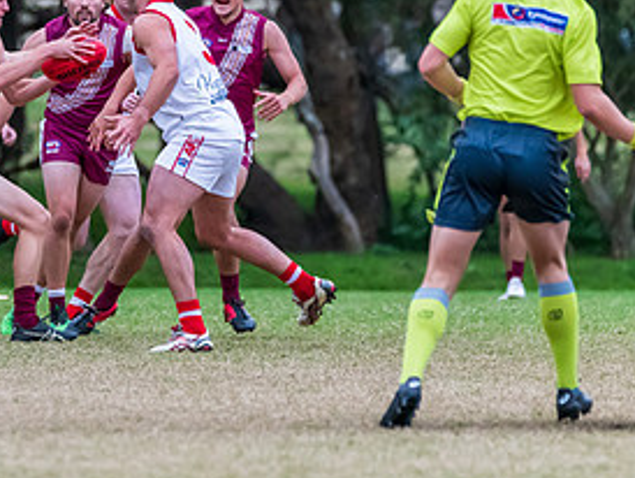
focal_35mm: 759
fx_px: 13935
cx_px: 31
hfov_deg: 2.6
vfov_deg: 2.0
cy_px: 154
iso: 3200
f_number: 6
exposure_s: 1/1250
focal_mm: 350
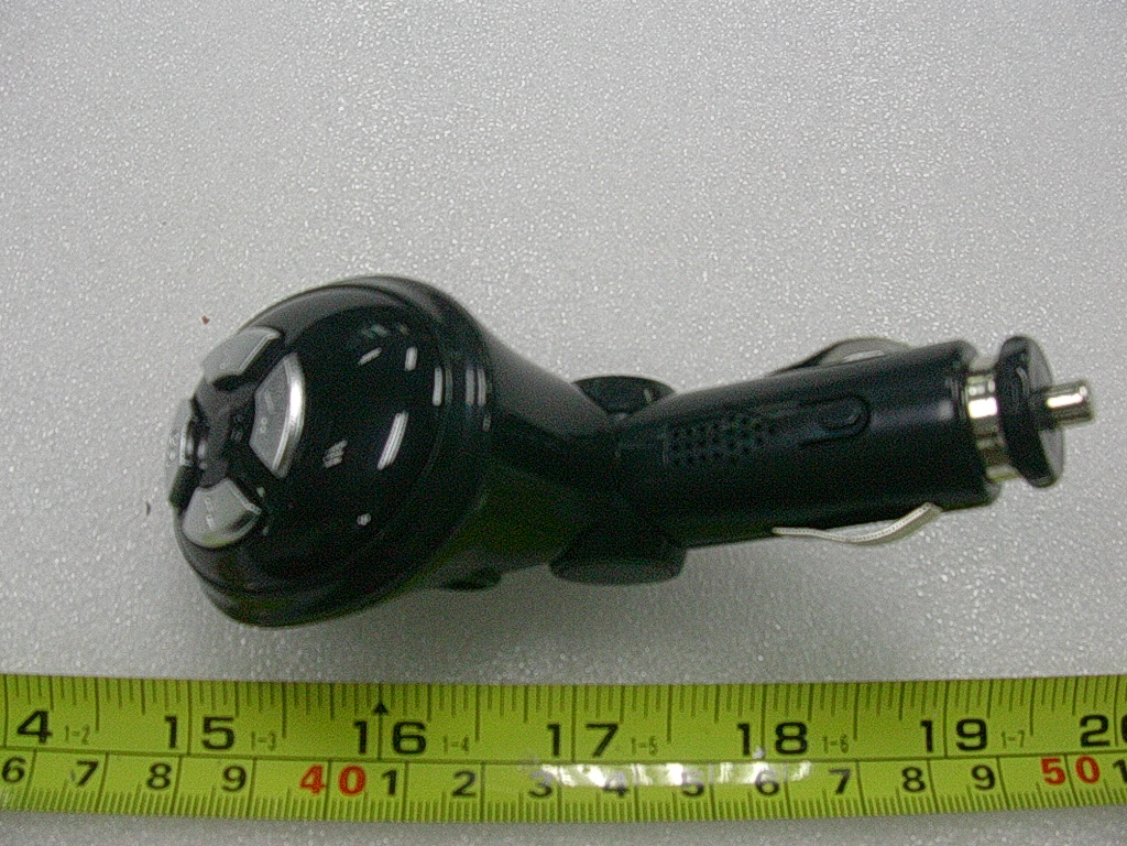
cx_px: 564
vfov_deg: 38.7
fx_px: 1205
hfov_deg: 50.1
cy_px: 423
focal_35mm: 37
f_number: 2.7
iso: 168
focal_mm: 5.6
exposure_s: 1/32
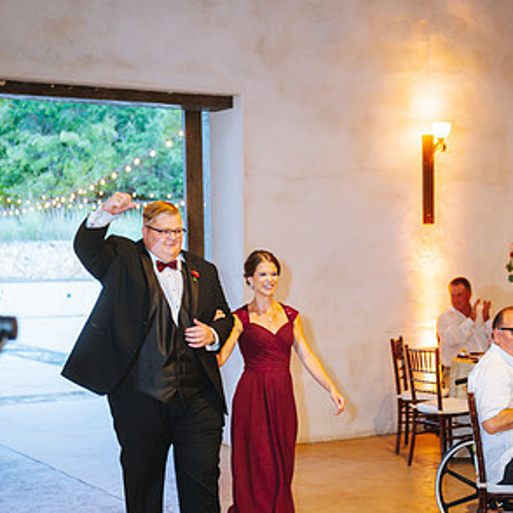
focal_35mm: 65
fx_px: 1090
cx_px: 259
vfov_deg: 26.5
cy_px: 286
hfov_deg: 26.5
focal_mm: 50
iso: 2500
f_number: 2.8
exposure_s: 1/160
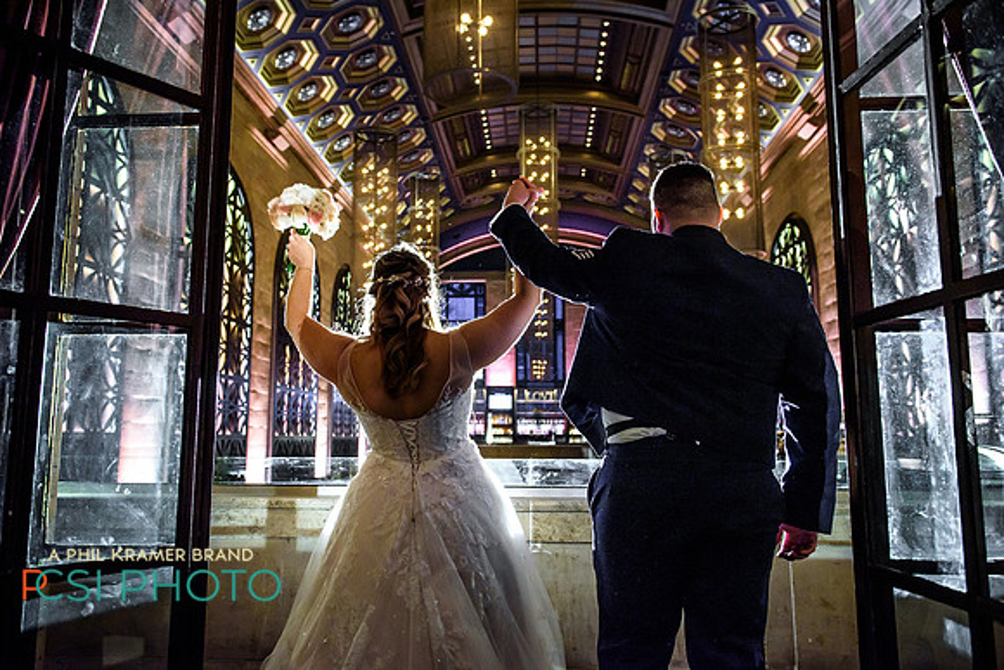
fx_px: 839
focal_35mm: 30
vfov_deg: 43.5
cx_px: 468
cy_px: 316
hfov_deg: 61.7
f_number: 4
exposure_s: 1/80
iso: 1000
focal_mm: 28
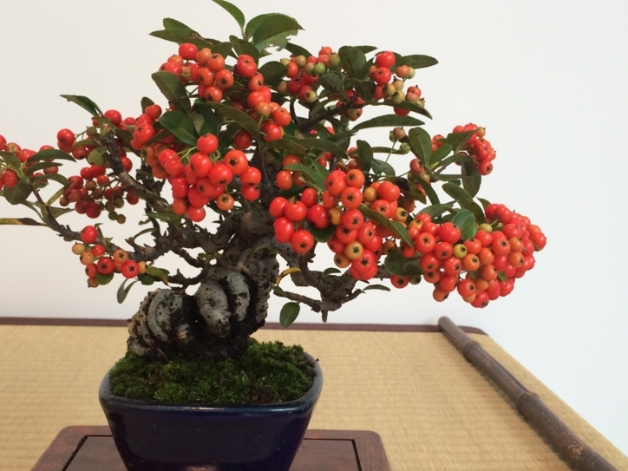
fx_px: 744
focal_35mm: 41
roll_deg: -1.9
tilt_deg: -11.8
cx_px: 302
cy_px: 291
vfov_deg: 35.0
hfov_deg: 45.8
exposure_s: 1/40
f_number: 2.2
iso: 32
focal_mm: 4.15
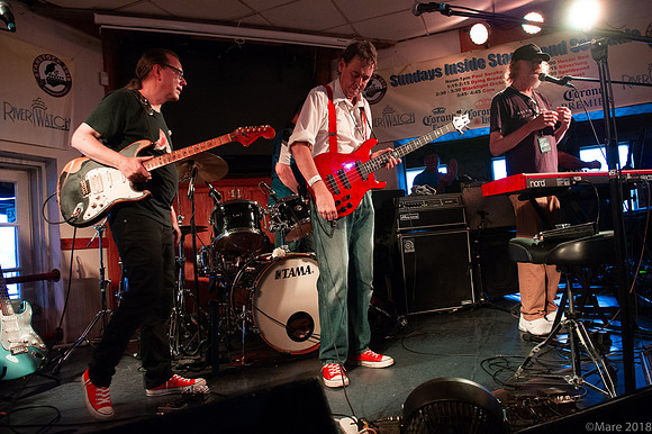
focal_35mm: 24
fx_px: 434
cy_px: 217
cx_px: 326
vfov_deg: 53.1
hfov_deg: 73.8
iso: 6400
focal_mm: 24
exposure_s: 1/60
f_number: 6.3
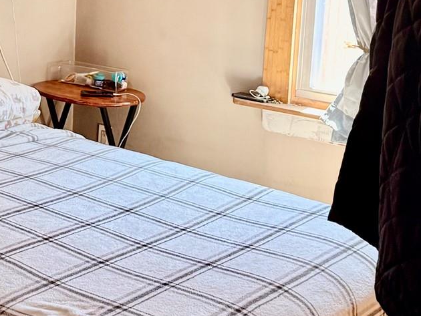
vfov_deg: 18.7
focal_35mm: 78
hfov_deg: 24.4
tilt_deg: -8.8
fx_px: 949
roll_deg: -1.6
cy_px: 55
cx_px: 58
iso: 250
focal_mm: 6.76
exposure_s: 1/60
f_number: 1.78
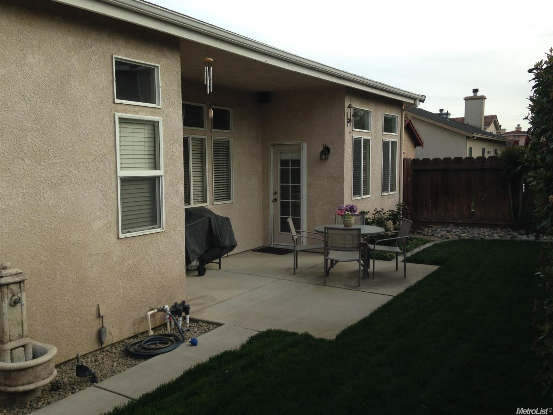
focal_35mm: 33
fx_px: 527
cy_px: 208
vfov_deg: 42.9
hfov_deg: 55.4
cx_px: 276
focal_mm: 4.12
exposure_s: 1/797
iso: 50
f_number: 2.4
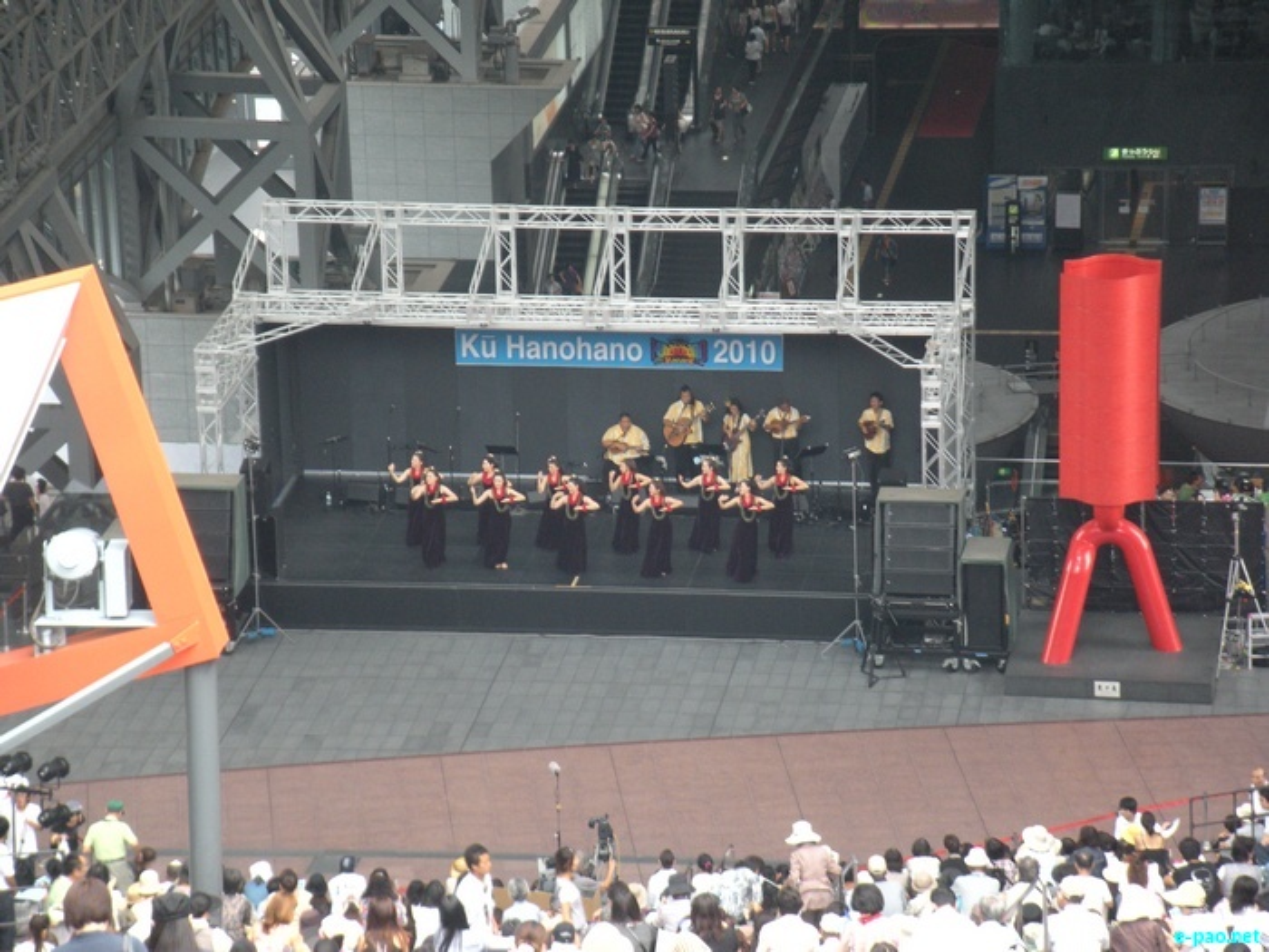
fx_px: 6489
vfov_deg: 8.4
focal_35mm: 177
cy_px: 476
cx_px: 634
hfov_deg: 11.2
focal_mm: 29.5
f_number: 4.8
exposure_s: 1/60
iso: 172
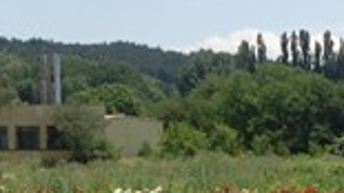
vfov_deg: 6.6
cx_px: 331
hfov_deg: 11.7
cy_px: 191
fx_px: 1668
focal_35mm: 183
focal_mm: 20
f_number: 10
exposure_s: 1/400
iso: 200
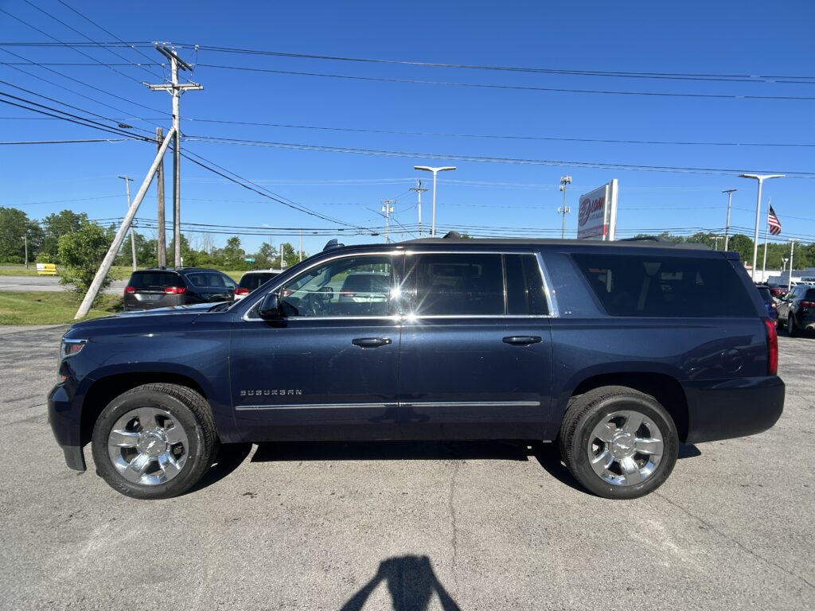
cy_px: 306
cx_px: 408
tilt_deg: -4.3
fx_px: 612
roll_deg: -1.7
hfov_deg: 67.3
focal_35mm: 26
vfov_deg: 53.1
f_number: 1.5
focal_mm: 5.7
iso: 50
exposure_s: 1/3356
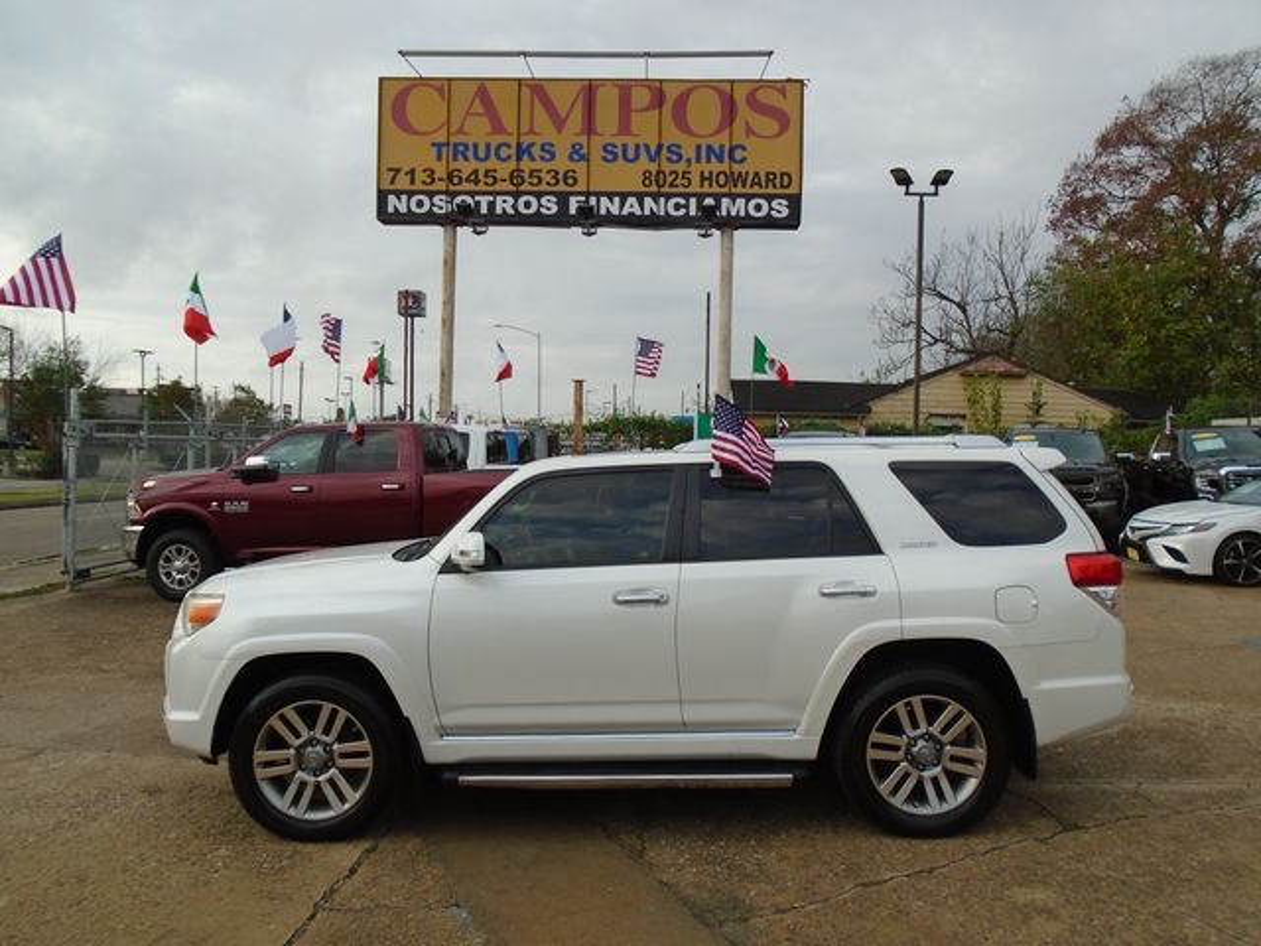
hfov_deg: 67.3
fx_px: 947
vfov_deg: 53.1
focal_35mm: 26
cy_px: 473
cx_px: 630
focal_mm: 4.6
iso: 100
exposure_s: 1/640
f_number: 3.2
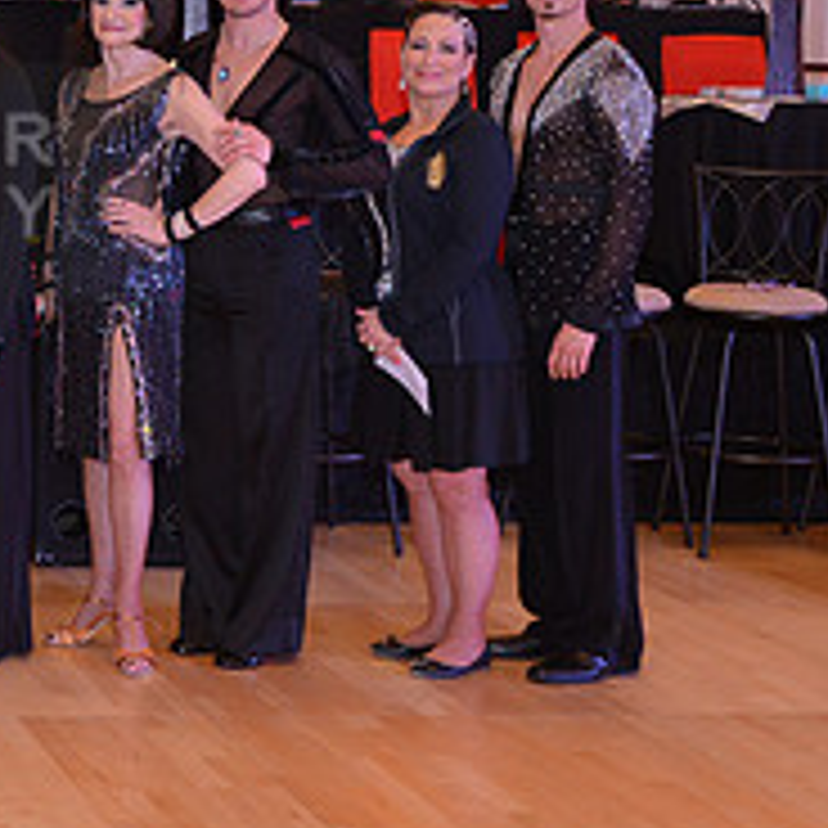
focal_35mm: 91
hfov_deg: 17.3
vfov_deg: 18.9
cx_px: -382
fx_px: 2463
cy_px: 182
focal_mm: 34
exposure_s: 1/250
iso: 1600
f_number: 5
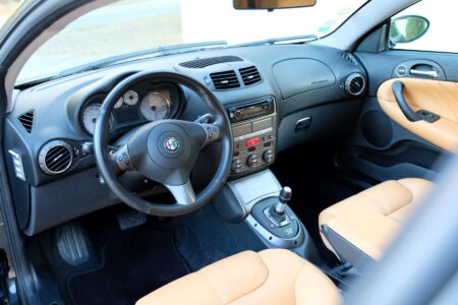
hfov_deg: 60.3
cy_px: 152
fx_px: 394
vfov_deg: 42.3
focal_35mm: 31
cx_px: 229
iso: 1250
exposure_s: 1/60
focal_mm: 20.6
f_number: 2.8
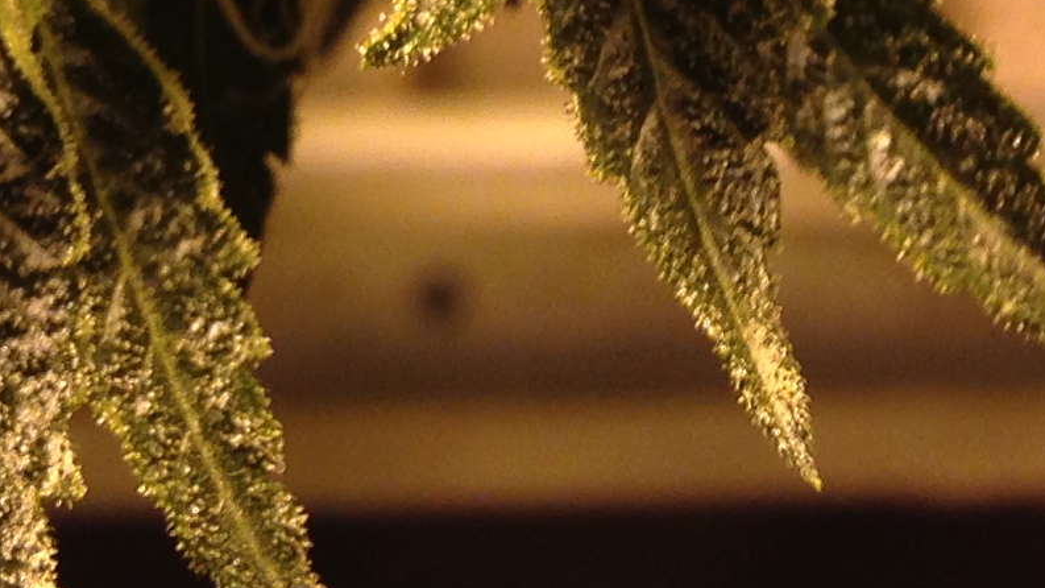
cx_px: 273
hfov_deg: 14.5
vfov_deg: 7.8
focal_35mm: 148
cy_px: -684
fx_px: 4101
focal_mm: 4.12
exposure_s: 1/120
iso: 64
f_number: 2.4
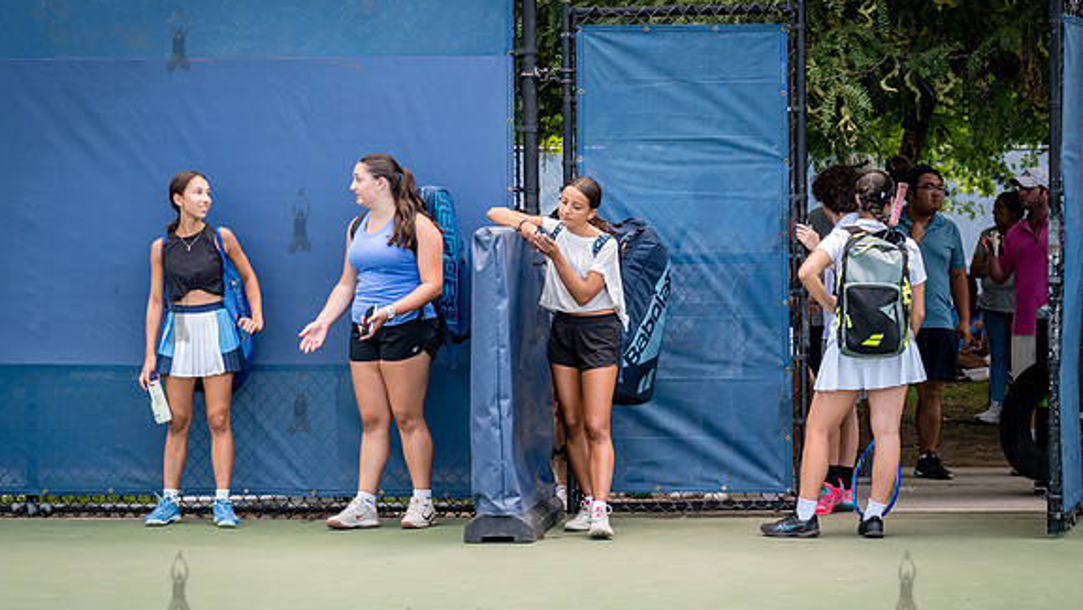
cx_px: 482
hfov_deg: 17.0
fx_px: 3620
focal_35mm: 126
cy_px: 331
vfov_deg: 9.6
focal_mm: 91
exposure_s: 1/640
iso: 500
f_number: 4
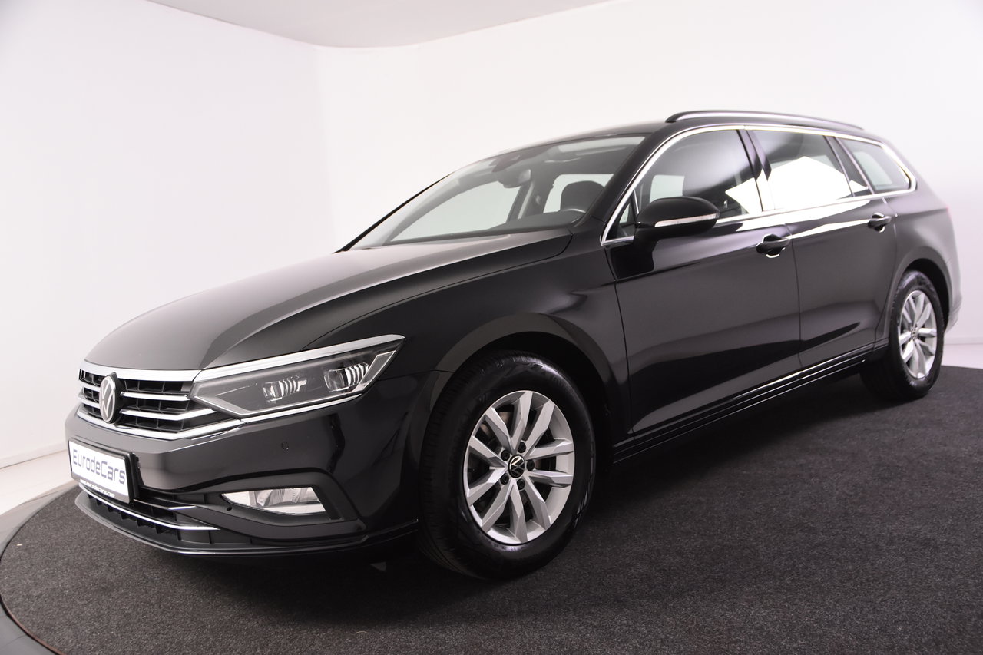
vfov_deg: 40.0
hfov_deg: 57.2
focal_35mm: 33
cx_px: 492
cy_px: 328
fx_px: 901
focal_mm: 22
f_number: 4
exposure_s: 1/60
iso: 1600
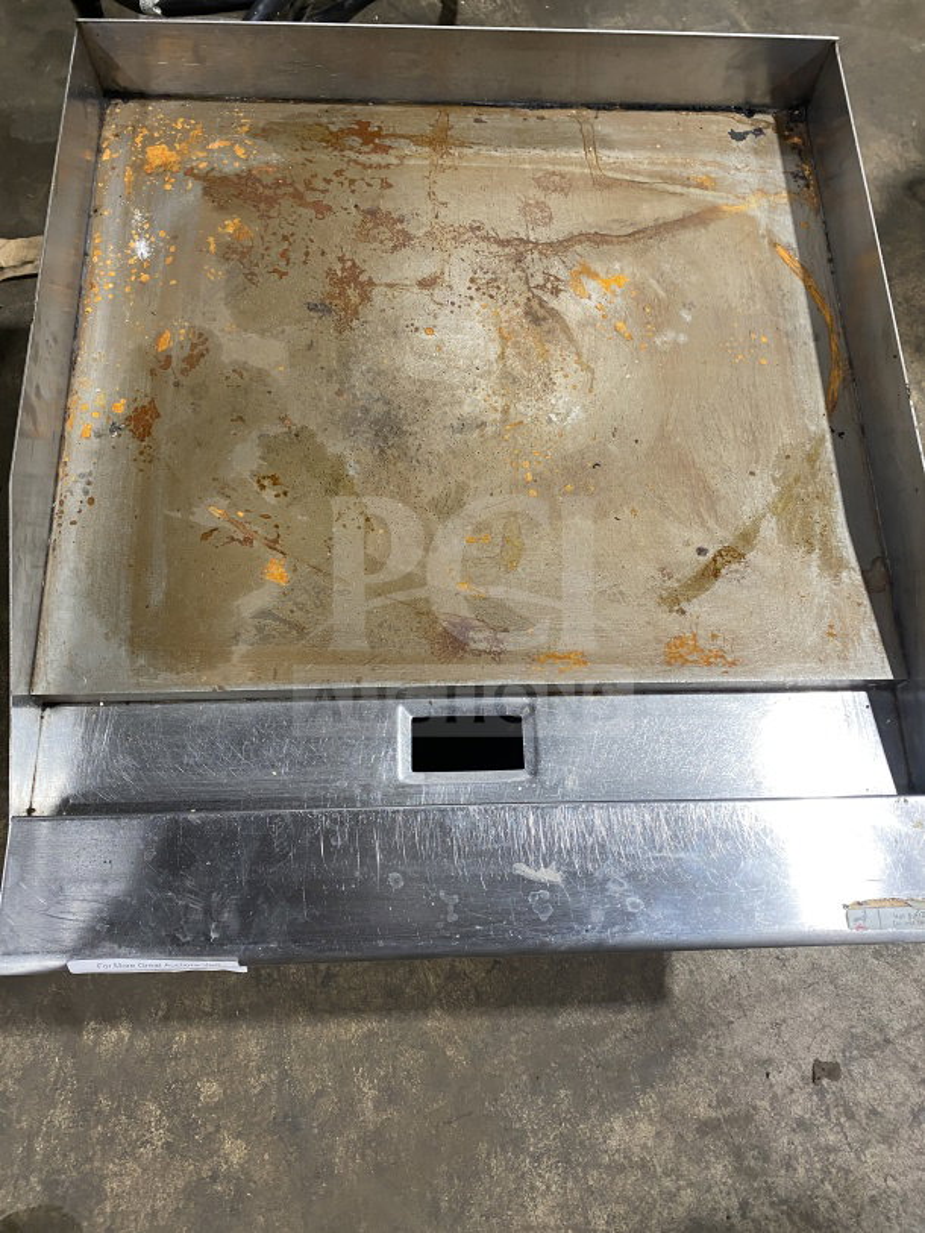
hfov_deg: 53.1
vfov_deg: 67.3
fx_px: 926
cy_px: 616
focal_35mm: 26
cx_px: 462
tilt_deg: -70.5
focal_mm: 4.25
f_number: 1.8
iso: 250
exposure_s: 1/60
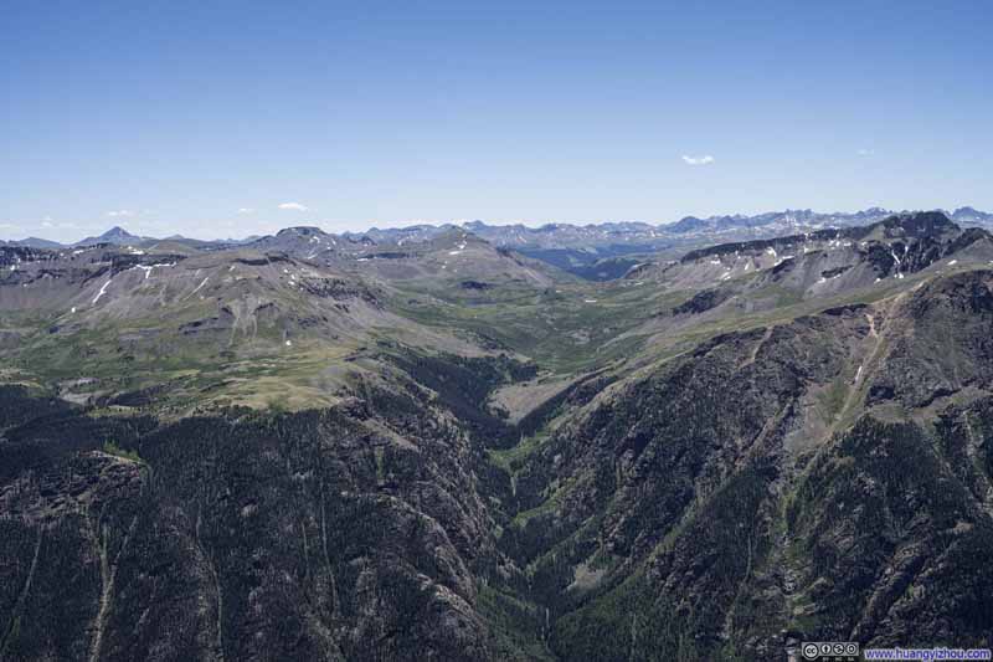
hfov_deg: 46.4
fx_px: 1158
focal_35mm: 42
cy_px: 331
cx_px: 496
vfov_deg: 31.9
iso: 64
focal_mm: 42
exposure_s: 1/400
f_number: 6.3
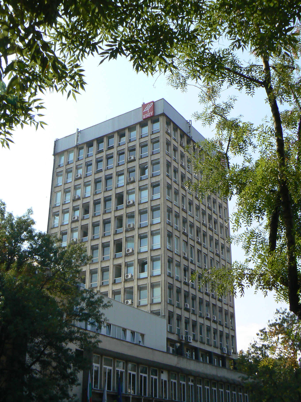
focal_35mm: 43
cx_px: 150
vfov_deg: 43.9
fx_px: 499
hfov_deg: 33.6
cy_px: 201
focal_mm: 6
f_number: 8
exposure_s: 1/320
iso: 100
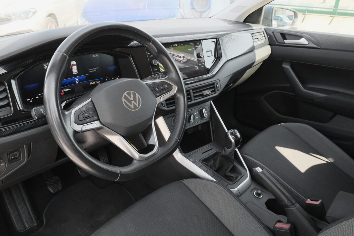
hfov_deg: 67.4
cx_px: 177
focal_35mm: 27
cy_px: 118
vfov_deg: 47.9
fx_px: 266
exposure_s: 1/125
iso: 2000
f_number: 9
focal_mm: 18.1
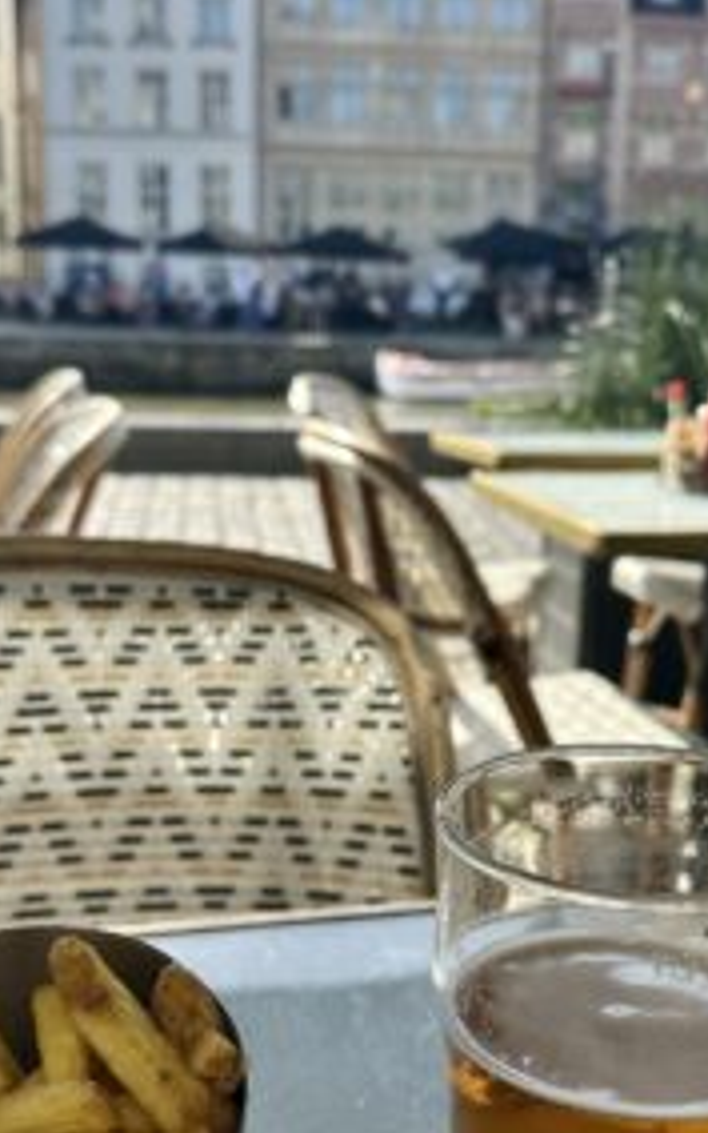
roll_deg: -2.9
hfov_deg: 28.6
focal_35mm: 45
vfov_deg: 44.2
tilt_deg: -15.2
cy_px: 673
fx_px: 1389
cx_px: 410
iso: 80
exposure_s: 1/1495
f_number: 1.78
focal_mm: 6.86
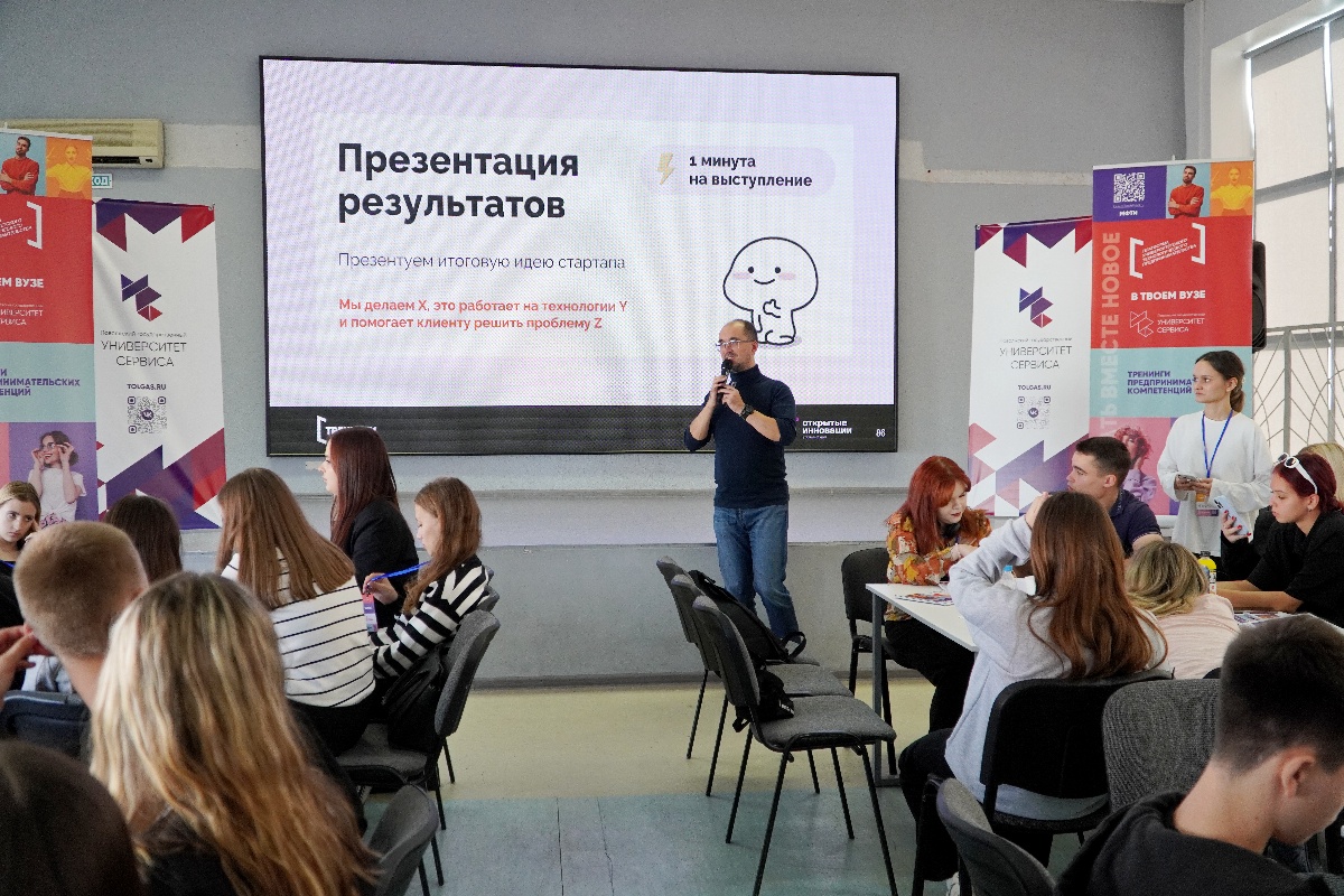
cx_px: 672
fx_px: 1176
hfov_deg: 59.5
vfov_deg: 41.7
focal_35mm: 32
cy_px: 448
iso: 1000
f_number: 4
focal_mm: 21
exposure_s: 1/160
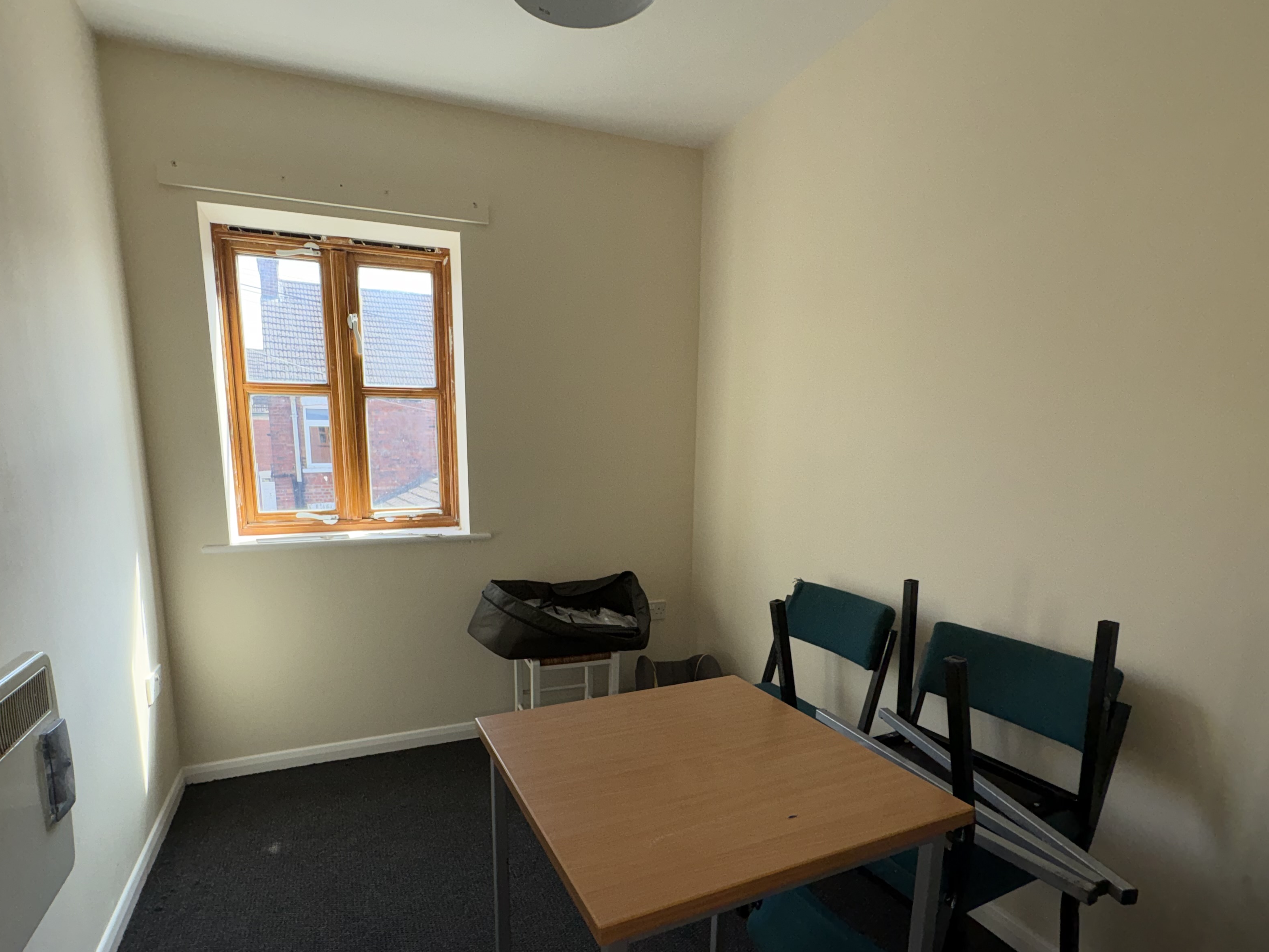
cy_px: 557
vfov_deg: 71.1
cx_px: 600
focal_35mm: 18
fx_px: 660
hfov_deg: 87.7
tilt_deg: -9.6
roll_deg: +0.2
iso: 32
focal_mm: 2.22
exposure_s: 1/219
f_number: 2.2
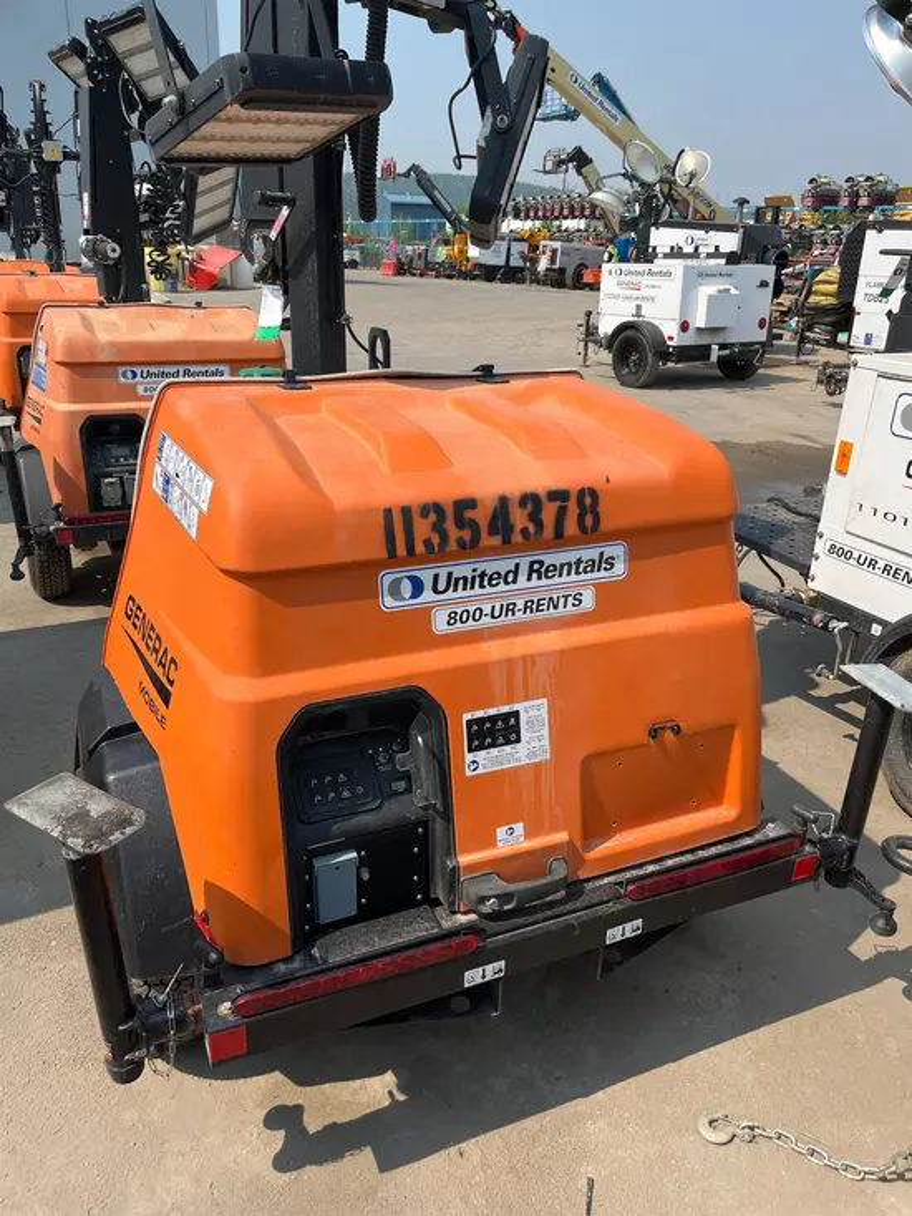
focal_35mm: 26
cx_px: 456
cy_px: 608
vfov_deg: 67.3
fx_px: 913
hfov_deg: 53.1
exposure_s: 1/3049
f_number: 1.6
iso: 50
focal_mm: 5.1
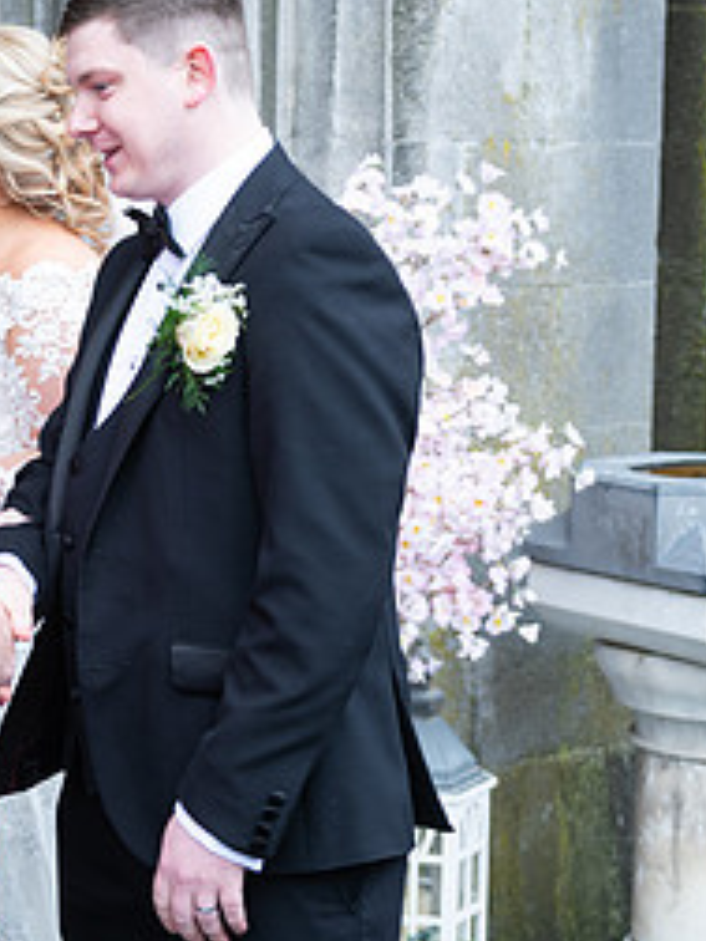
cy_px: 323
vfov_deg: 23.2
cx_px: -41
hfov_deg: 17.1
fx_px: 2284
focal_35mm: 84
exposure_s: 1/160
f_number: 3.5
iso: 125
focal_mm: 38
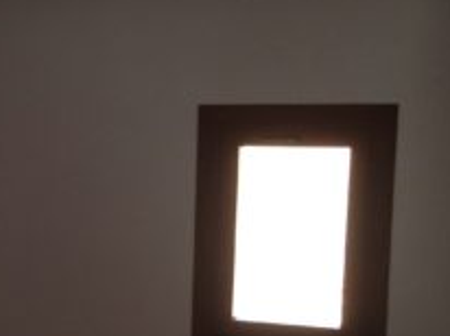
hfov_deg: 20.4
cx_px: -71
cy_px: 239
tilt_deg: -7.1
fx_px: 1182
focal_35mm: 91
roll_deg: -2.4
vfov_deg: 16.1
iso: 64
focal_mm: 4.12
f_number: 2.4
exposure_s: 1/60
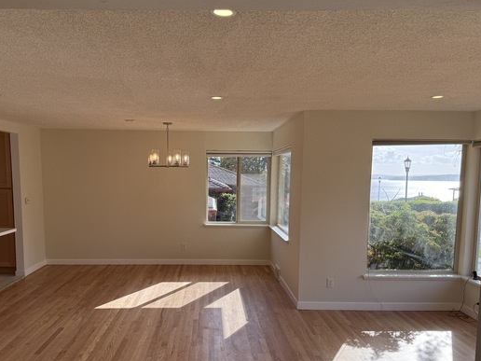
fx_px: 431
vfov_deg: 45.1
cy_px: 225
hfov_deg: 58.3
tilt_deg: -7.5
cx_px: 219
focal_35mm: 31
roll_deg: -0.1
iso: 100
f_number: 1.78
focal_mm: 6.76
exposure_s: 1/1192
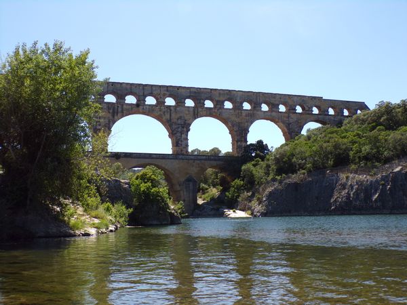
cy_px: 152
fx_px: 435
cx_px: 204
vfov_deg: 38.7
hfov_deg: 50.1
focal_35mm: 37
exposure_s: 1/750
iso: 80
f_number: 3.3
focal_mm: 6.6
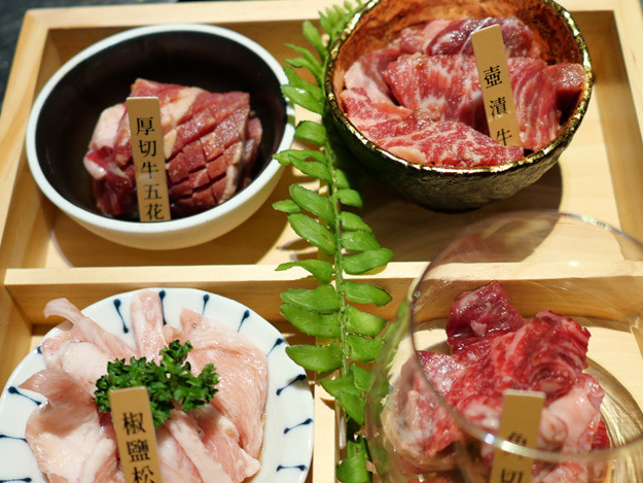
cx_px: 334
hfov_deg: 39.6
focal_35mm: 48
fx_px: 892
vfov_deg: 30.1
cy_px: 323
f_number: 1.7
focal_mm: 15
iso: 320
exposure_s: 1/60
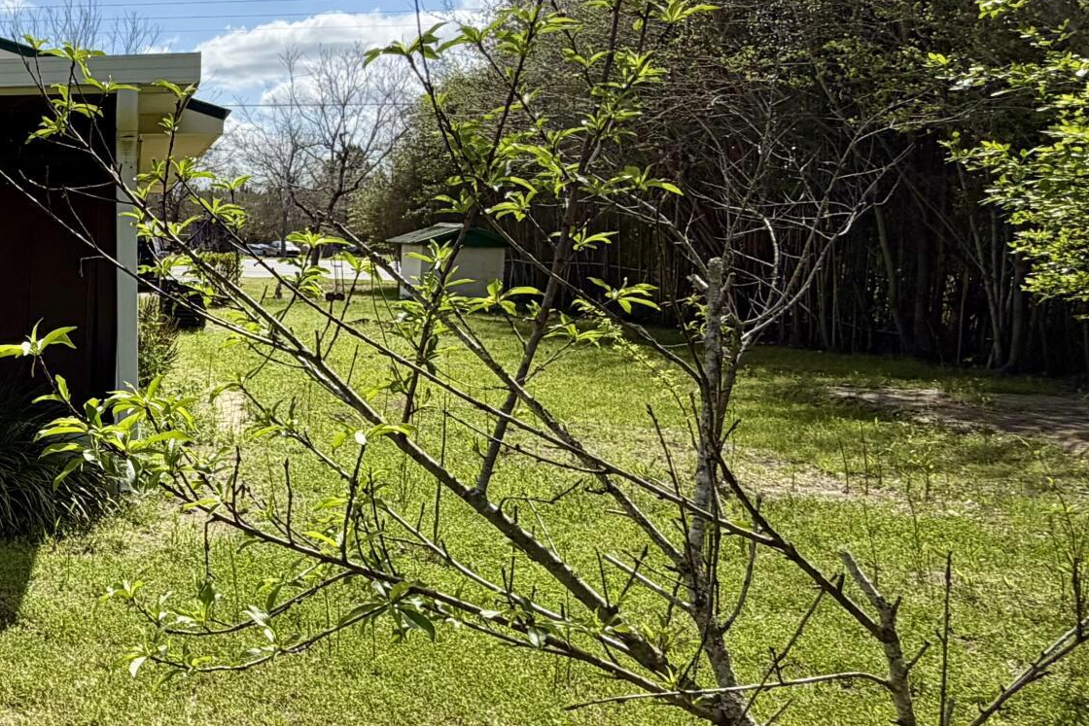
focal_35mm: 39
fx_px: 1180
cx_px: -162
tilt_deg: -5.3
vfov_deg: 34.2
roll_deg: -1.2
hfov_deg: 38.8
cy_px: 320
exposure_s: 1/1145
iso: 20
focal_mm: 2.22
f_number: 2.2
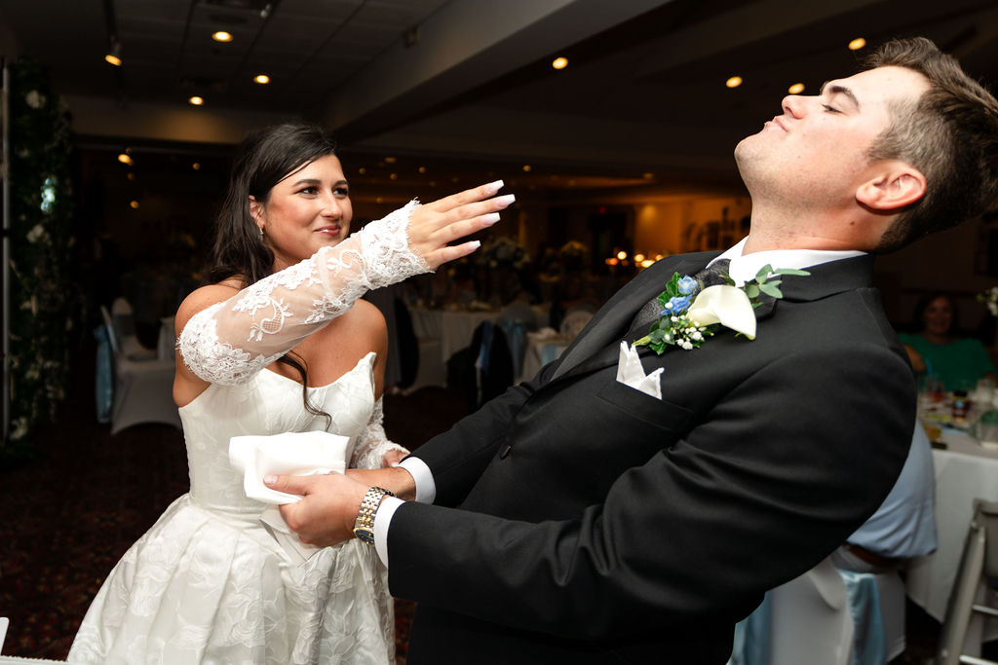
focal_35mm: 28
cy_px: 294
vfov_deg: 45.7
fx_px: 788
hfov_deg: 64.4
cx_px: 428
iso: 250
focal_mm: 24
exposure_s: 1/125
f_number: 2.8
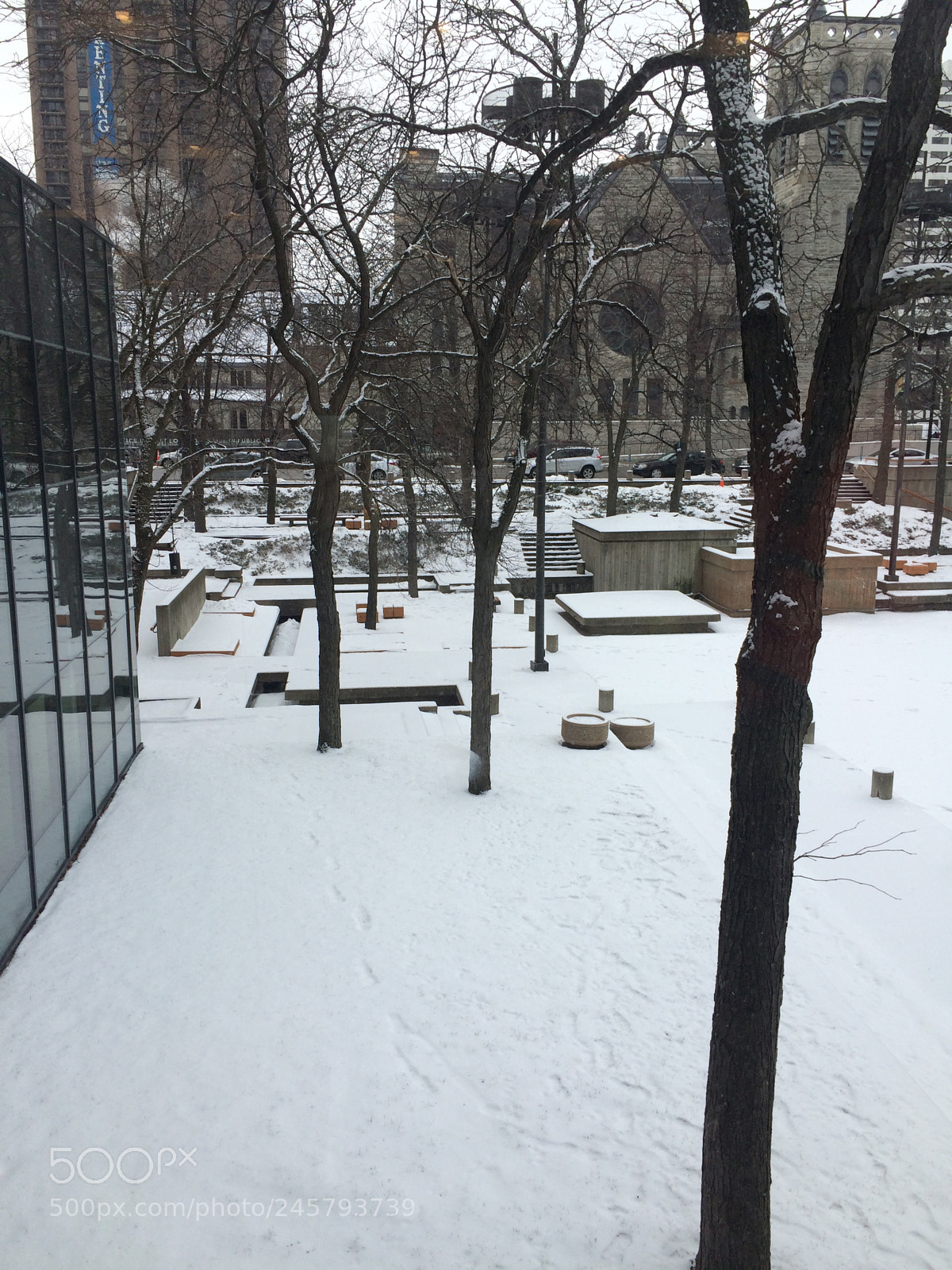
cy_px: 635
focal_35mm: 29
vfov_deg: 61.7
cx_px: 476
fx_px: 1063
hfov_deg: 48.2
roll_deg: +1.1
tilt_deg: -10.4
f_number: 2.2
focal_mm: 4.15
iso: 32
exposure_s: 1/570
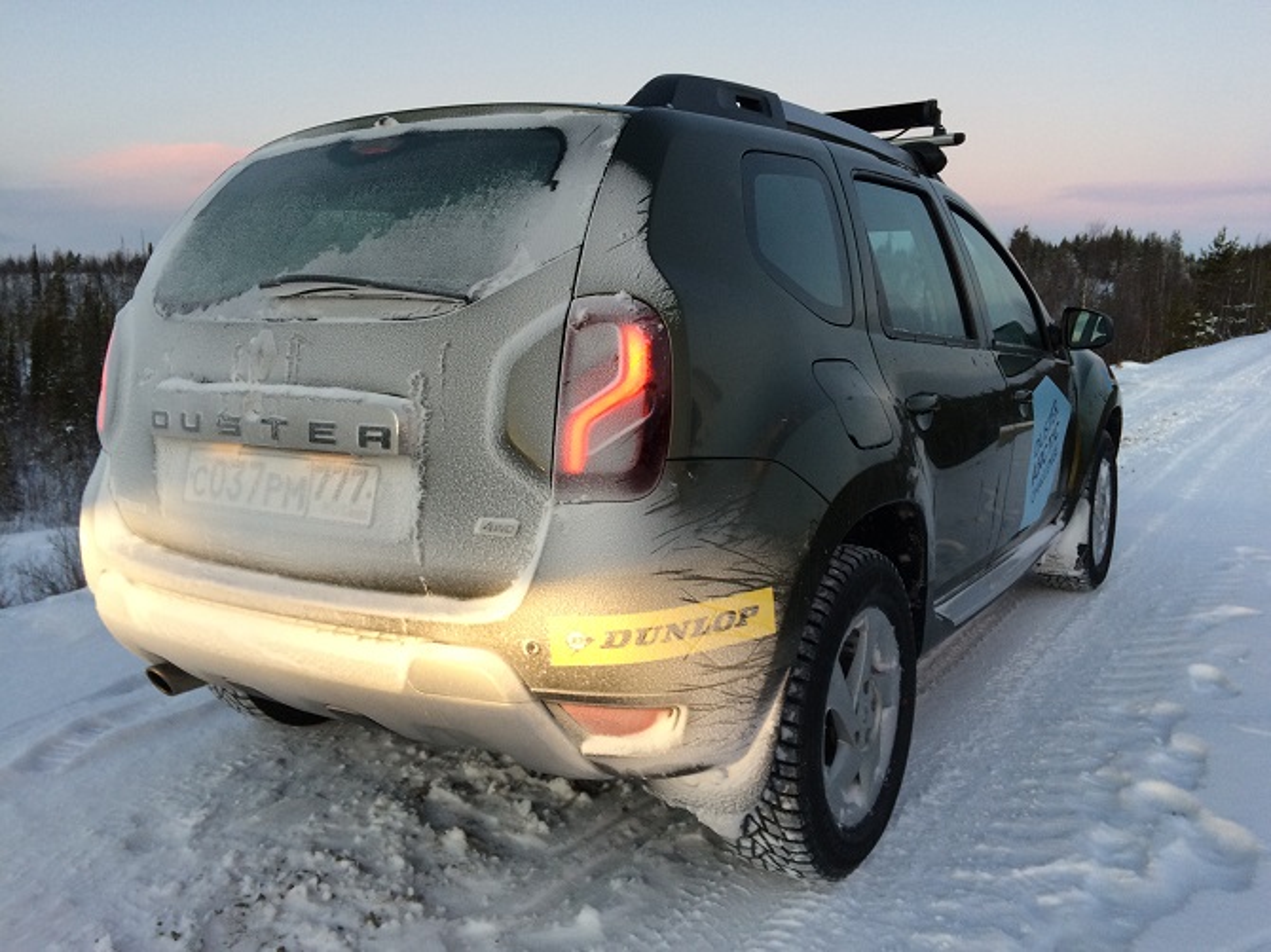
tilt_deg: -6.9
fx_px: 1064
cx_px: 636
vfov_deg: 48.2
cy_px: 476
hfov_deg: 61.7
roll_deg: +1.9
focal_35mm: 29
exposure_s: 1/100
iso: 64
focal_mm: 4.15
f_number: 2.2
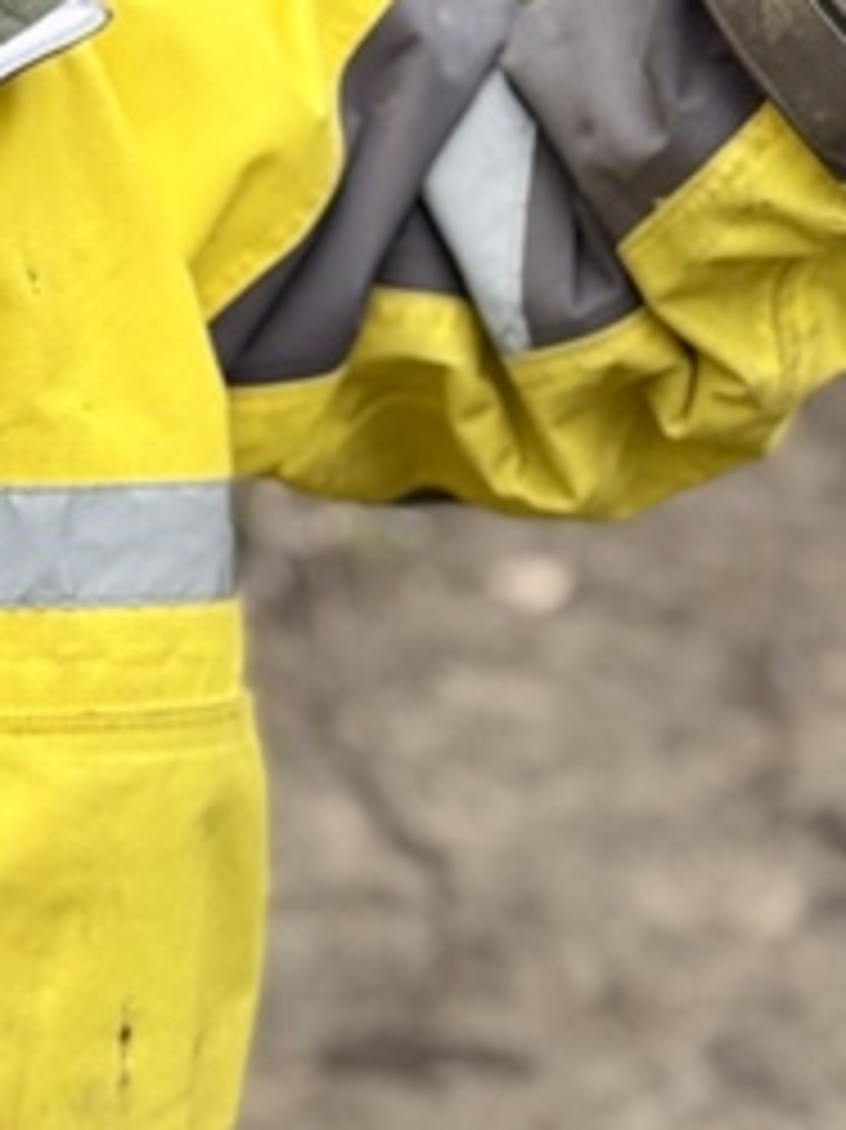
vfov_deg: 10.1
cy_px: 266
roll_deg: +0.0
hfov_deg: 7.5
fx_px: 6392
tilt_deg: -20.8
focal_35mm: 196
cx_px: -256
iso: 64
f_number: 1.78
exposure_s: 1/778
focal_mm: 6.76
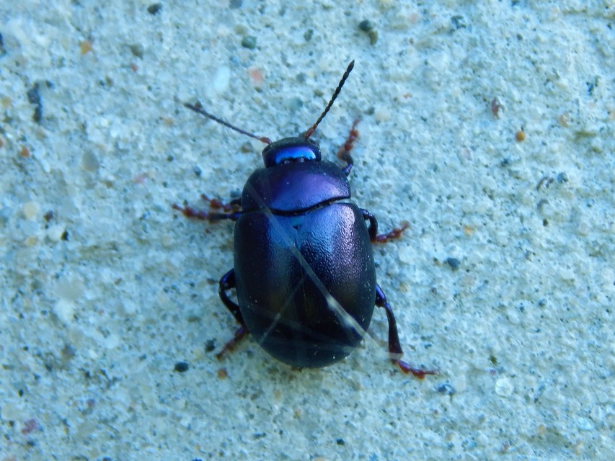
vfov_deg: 10.5
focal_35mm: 141
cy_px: 230
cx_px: 308
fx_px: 2505
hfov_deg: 14.0
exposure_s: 1/100
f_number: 4.9
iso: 125
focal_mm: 25.3
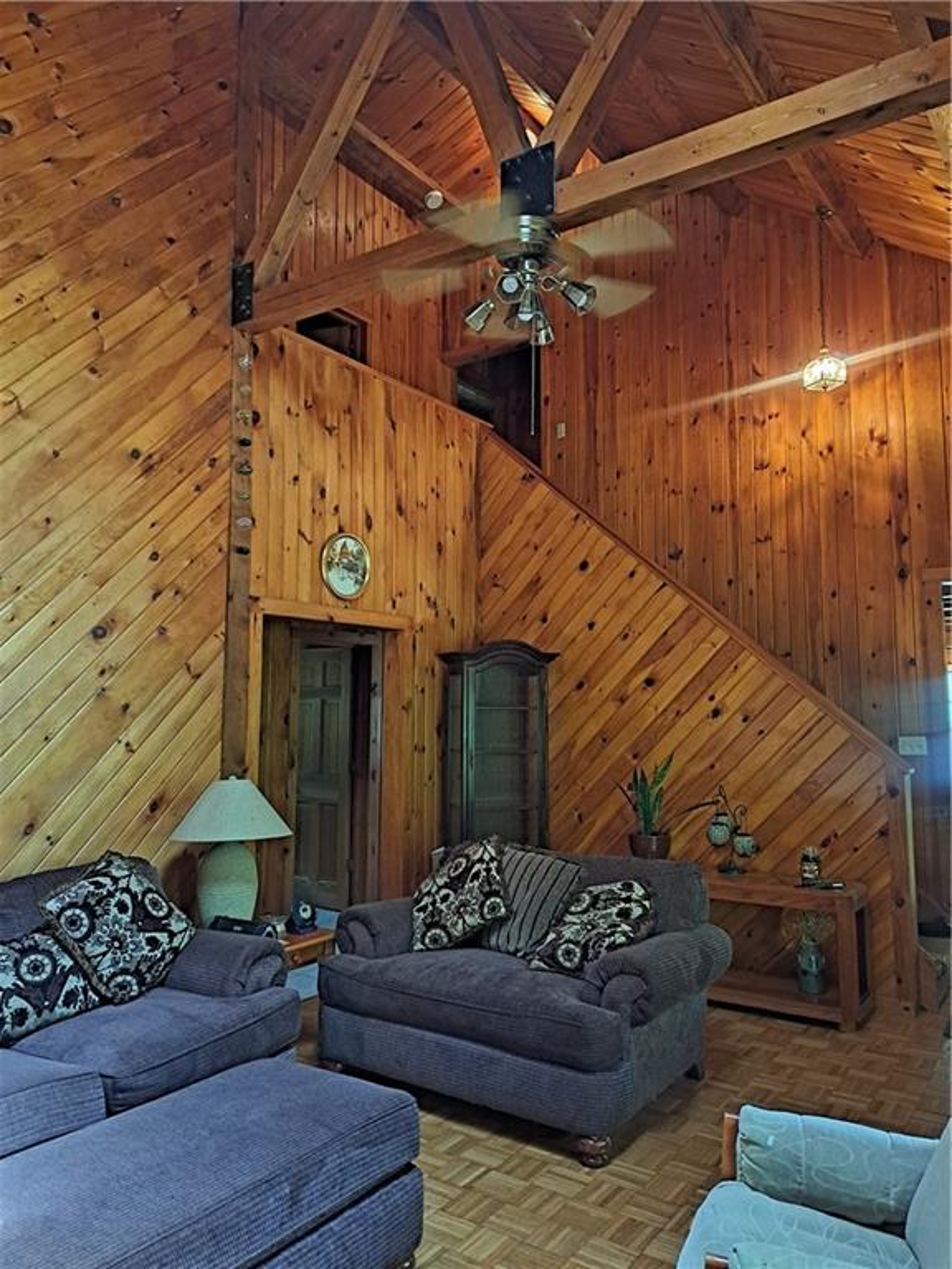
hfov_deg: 56.8
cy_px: 634
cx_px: 476
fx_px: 880
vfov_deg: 71.6
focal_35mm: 24
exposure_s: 1/24
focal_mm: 5.23
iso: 250
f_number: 1.8
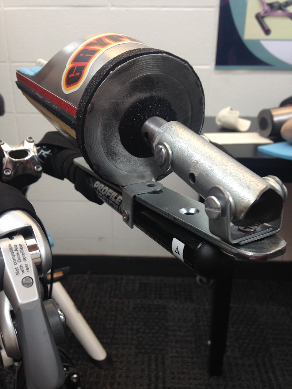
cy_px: 194
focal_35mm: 33
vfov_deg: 55.3
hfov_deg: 43.0
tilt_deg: -21.2
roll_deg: -1.2
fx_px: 371
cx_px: 146
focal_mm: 4.12
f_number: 2.4
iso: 50
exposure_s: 1/24
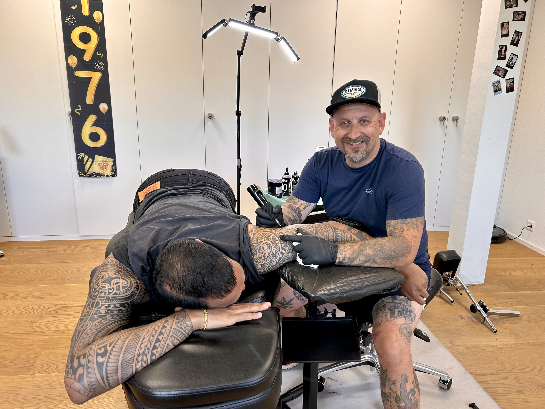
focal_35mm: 26
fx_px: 409
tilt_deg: -15.6
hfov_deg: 67.3
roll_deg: -0.6
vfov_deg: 53.1
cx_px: 272
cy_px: 204
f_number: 1.5
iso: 50
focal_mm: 5.7
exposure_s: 1/100
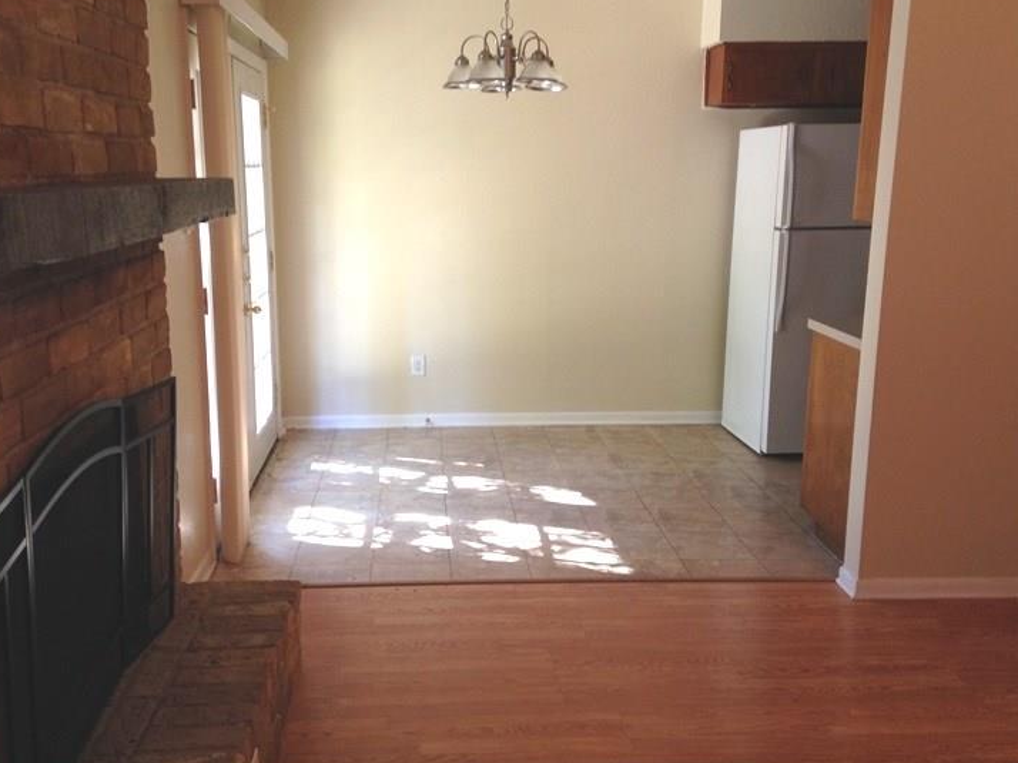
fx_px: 1088
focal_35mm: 37
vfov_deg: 38.6
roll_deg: -0.2
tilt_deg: -12.1
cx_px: 482
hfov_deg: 50.1
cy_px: 382
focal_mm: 4.12
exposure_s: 1/20
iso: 100
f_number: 2.4
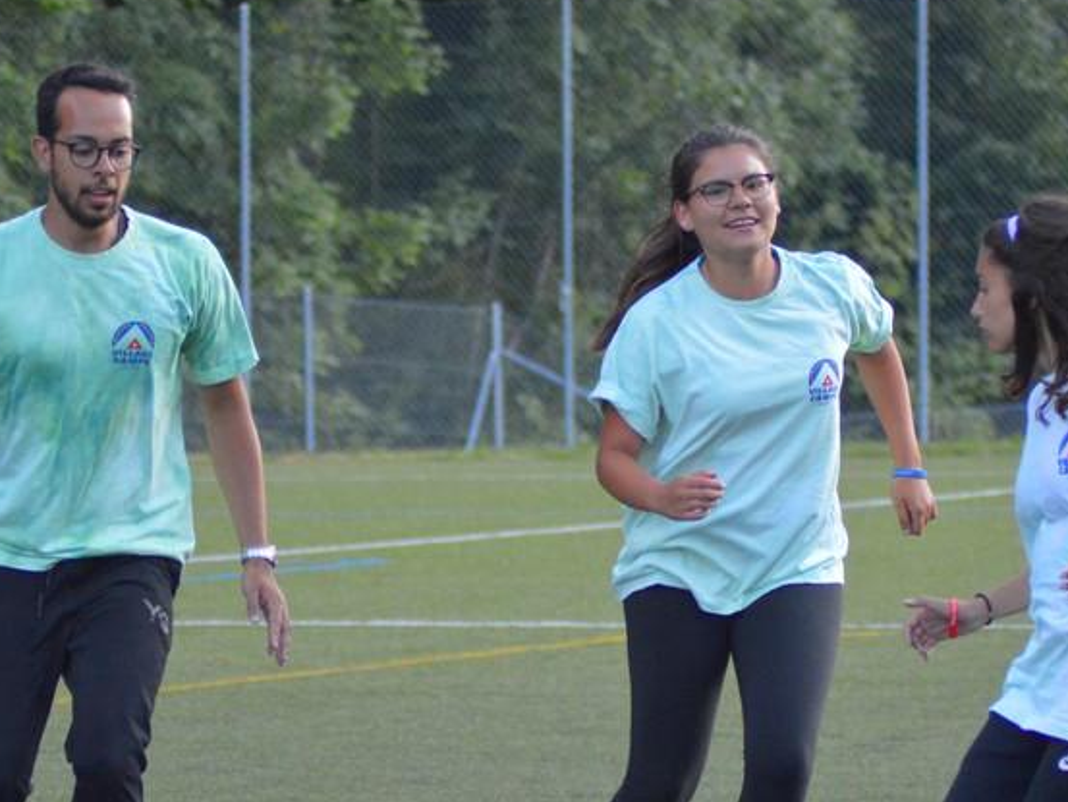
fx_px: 8239
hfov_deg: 7.4
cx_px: 587
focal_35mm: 267
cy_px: 567
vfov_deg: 5.6
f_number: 4
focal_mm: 100
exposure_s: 1/2000
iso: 3200
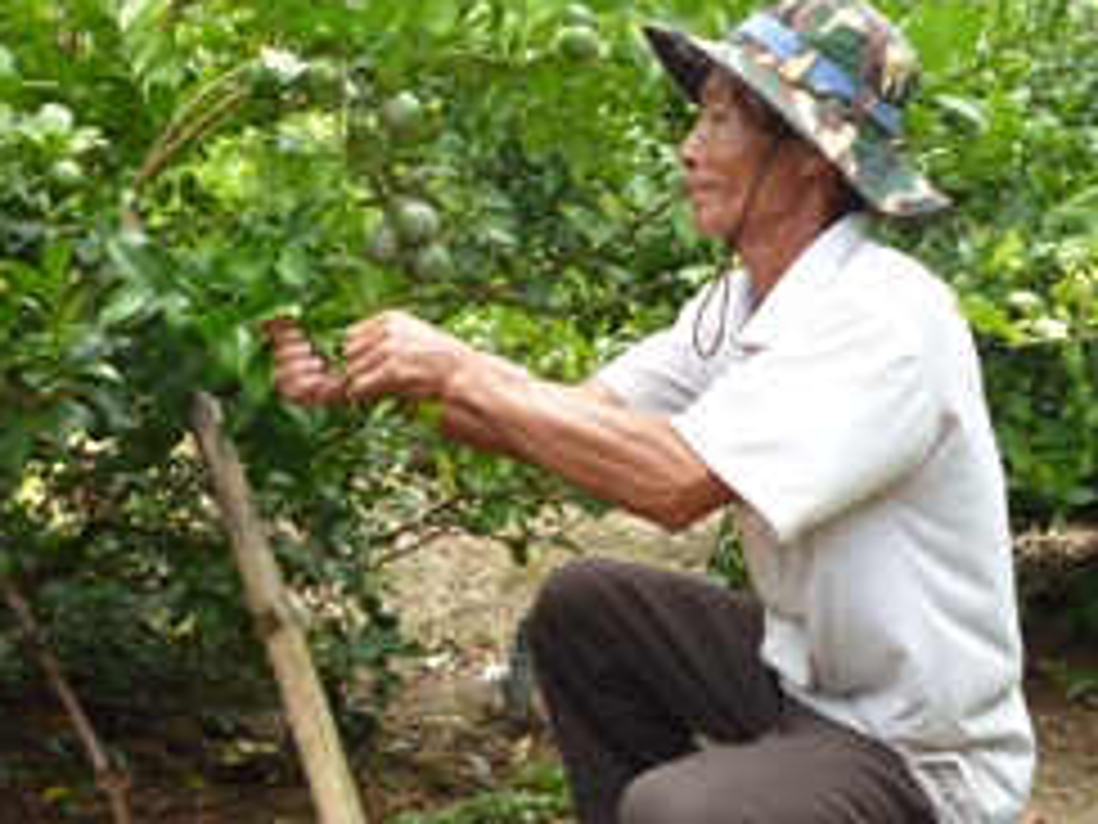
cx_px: 418
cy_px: 428
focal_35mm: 66
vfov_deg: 22.3
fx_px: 2093
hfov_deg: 29.3
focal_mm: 6.4
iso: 100
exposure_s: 1/160
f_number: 3.5
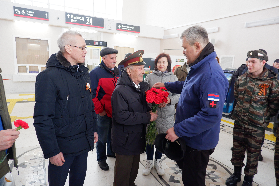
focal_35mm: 23
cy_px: 93
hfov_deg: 76.1
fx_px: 178
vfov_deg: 55.1
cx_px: 140
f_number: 3.5
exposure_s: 1/140
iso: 2000
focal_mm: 15
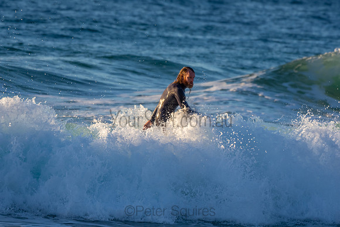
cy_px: 114
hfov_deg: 3.9
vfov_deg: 2.6
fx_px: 4959
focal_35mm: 525
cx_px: 170
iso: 500
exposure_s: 1/1250
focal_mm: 350
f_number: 5.6
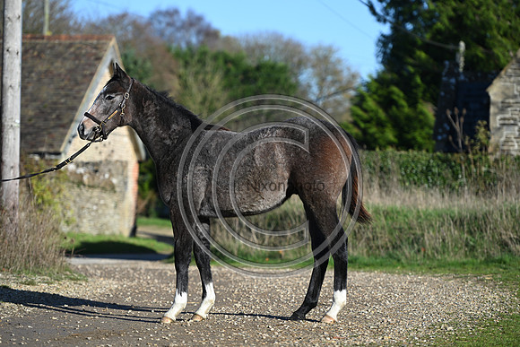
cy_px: 174
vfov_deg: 9.8
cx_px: 260
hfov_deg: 14.7
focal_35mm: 140
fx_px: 2023
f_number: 3.5
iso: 110
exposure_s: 1/1250
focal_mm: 140
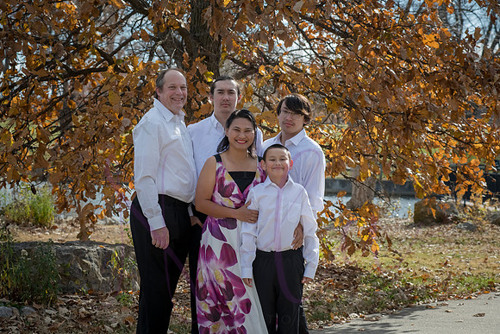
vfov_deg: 13.0
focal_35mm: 105
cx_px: 250
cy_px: 167
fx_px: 1459
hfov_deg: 19.5
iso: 400
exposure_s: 1/640
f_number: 8
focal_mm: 105
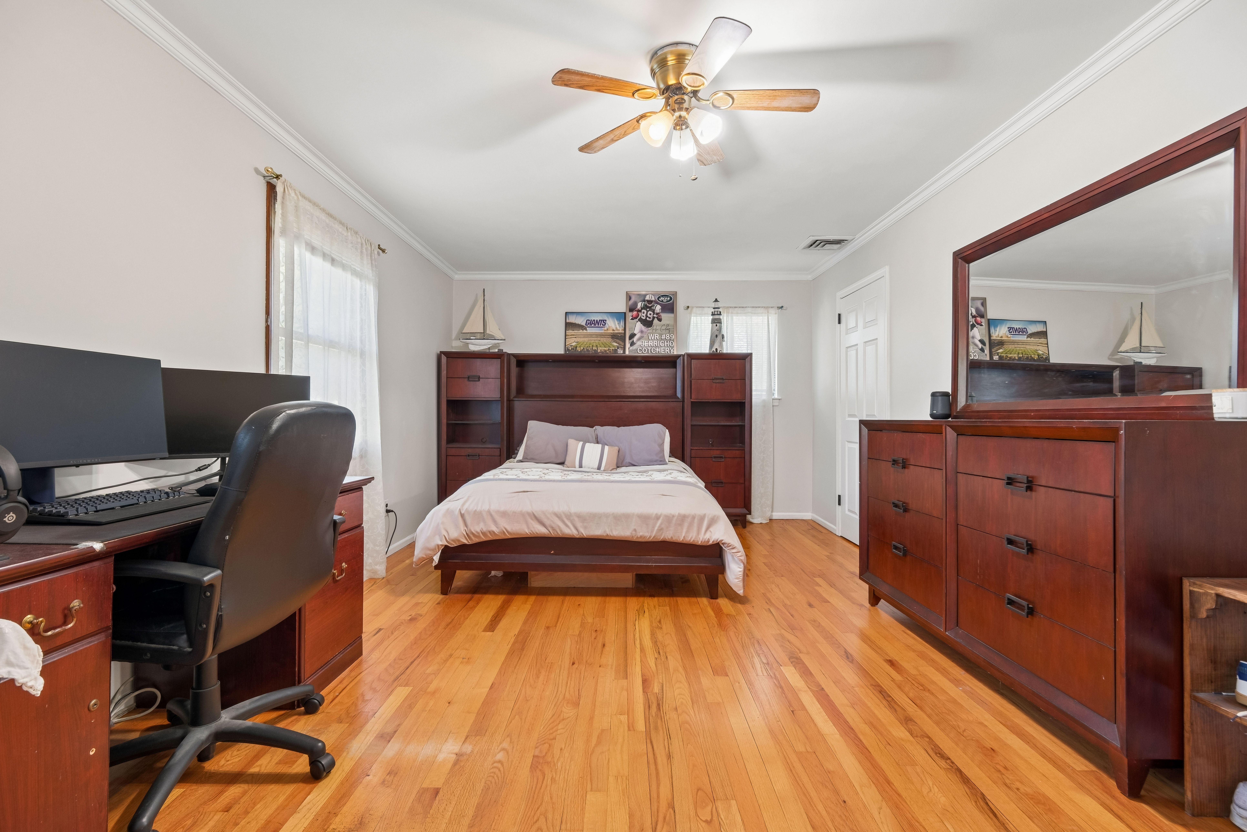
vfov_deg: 73.7
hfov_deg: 96.7
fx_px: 554
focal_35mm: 16
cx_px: 624
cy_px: 416
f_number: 8
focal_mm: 10.6
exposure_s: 1/2.5
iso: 200
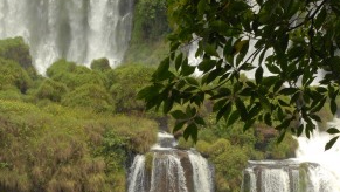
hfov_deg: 14.2
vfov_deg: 8.0
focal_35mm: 151
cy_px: 186
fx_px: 1362
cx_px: 154
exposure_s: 1/100
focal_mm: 52
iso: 250
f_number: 16
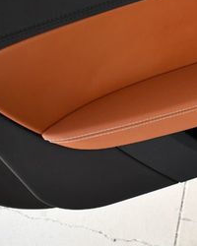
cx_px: 217
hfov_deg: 20.3
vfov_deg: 26.2
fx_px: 525
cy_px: 70
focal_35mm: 72
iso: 400
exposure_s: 1/250
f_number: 3.5
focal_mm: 20
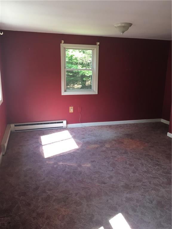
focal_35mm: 29
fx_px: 192
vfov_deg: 61.7
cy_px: 114
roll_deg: -0.3
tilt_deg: -12.7
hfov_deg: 48.2
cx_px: 86
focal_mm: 4.15
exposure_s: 1/30
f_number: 2.2
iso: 25
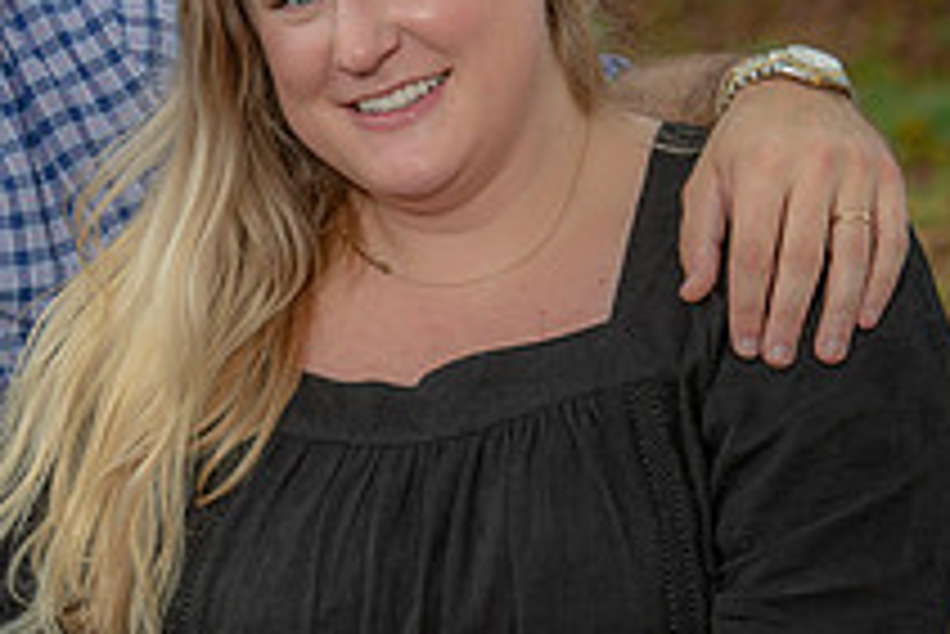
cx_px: 104
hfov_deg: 6.1
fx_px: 8846
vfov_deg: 4.1
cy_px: 387
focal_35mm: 335
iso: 160
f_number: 5
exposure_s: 1/200
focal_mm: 122
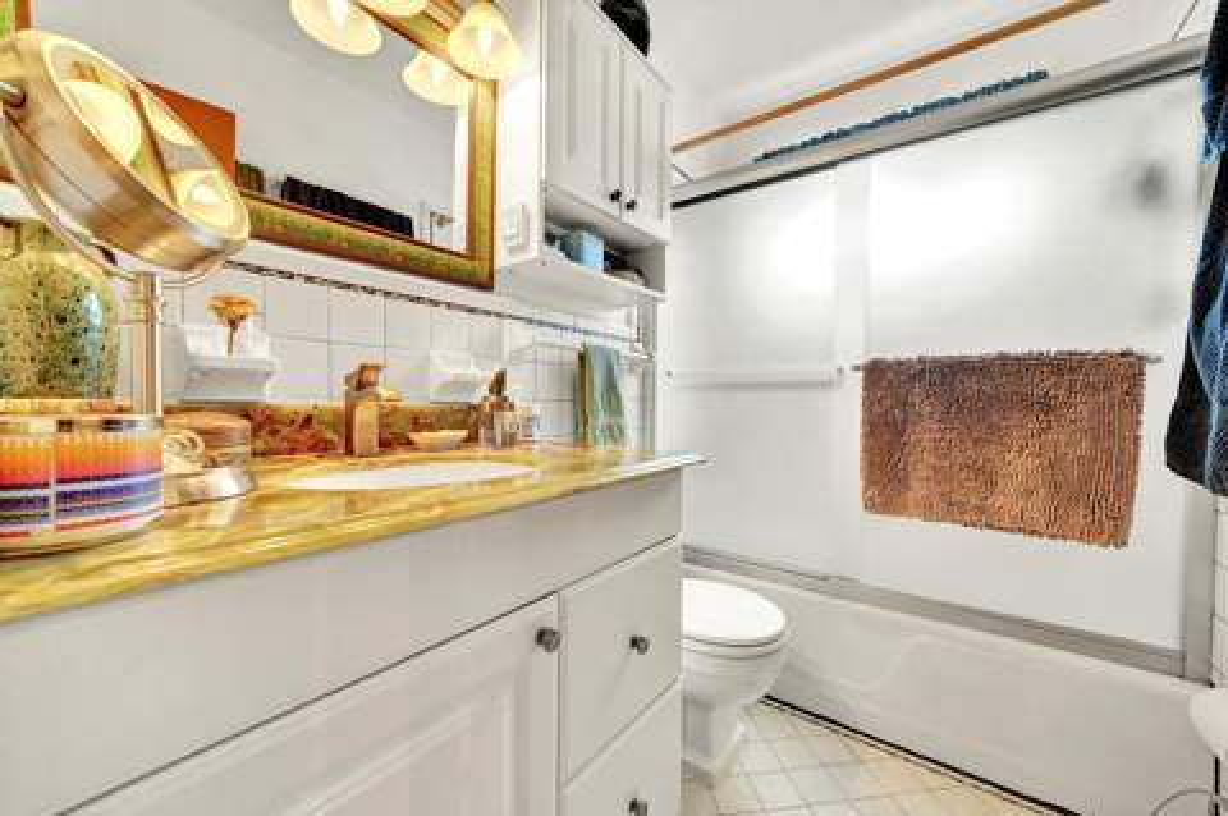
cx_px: 614
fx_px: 443
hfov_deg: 108.4
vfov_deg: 85.3
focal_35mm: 13
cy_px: 408
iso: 640
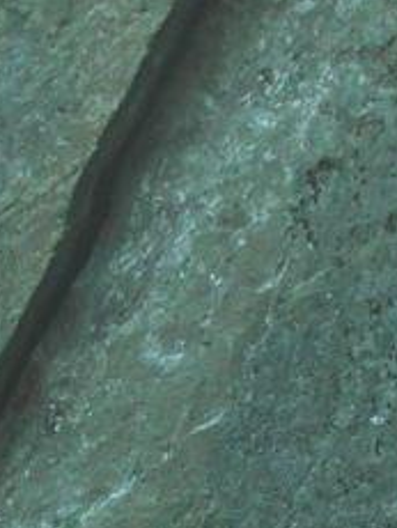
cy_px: 434
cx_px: 204
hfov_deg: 8.8
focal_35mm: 169
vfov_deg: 11.6
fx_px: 2579
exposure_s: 1/30
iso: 63
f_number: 3.2
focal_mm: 6.3
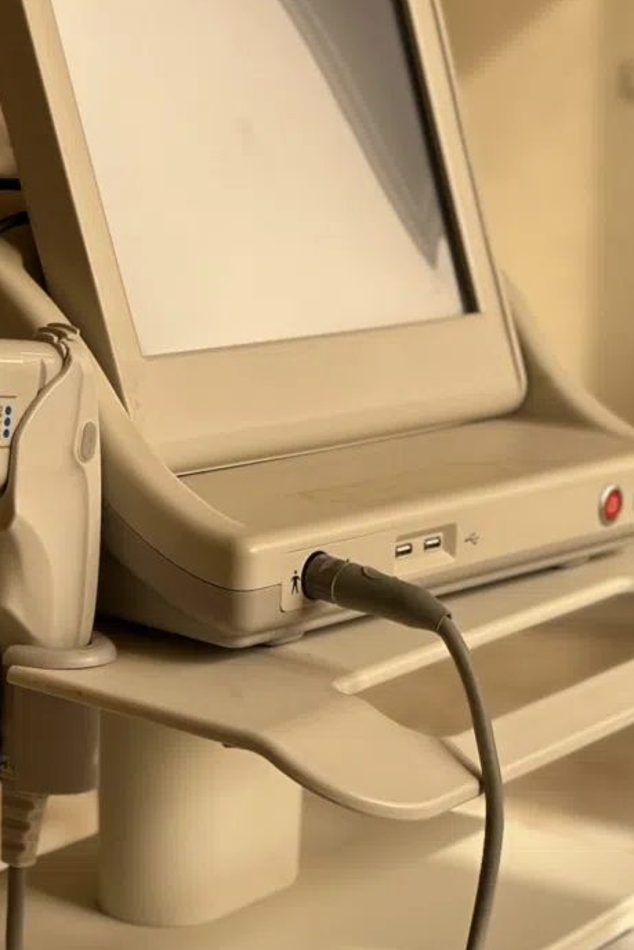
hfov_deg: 13.8
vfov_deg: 20.2
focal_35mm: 99
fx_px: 2614
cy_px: 866
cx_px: 363
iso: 80
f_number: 1.78
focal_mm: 6.86
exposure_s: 1/571
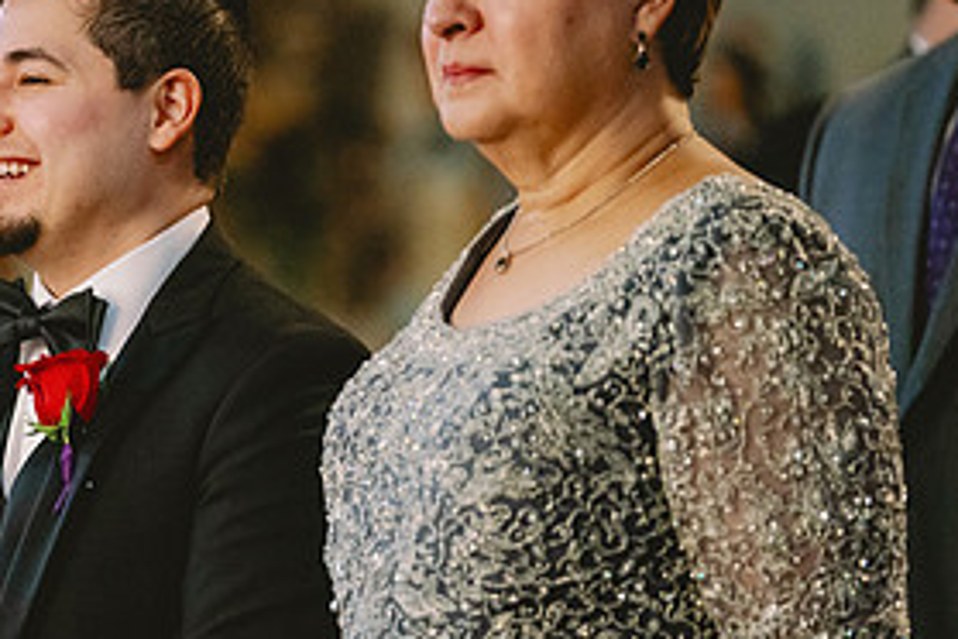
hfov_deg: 5.5
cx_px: 82
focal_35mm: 372
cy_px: 510
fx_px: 9899
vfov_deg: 3.7
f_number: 2.8
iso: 3200
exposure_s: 1/125
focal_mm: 179
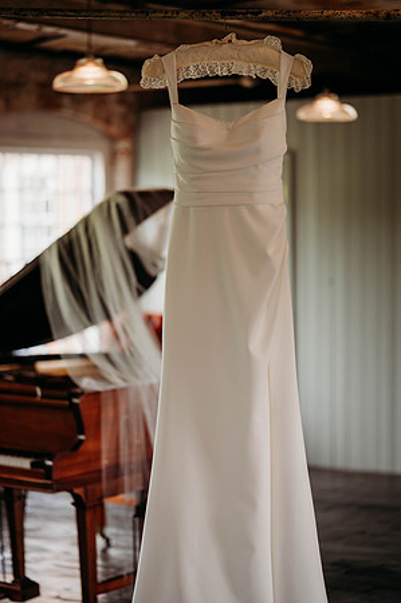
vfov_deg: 23.9
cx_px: 200
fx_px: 1423
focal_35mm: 85
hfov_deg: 16.0
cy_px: 302
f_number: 1.8
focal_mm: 85
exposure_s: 1/200
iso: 100
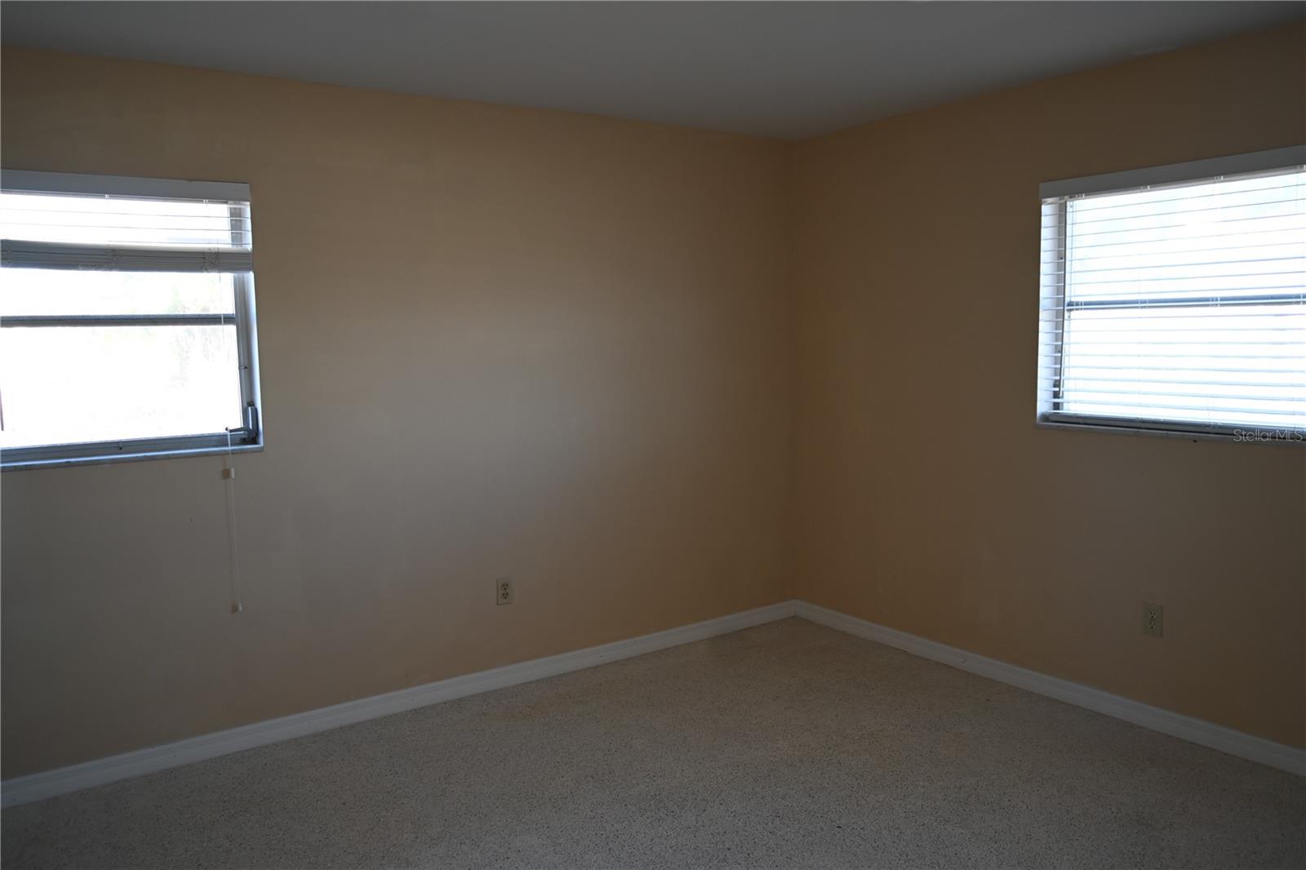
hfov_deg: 67.4
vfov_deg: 47.9
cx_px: 653
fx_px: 979
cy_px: 435
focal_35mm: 27
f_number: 3.5
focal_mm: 18
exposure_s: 1/30
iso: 220
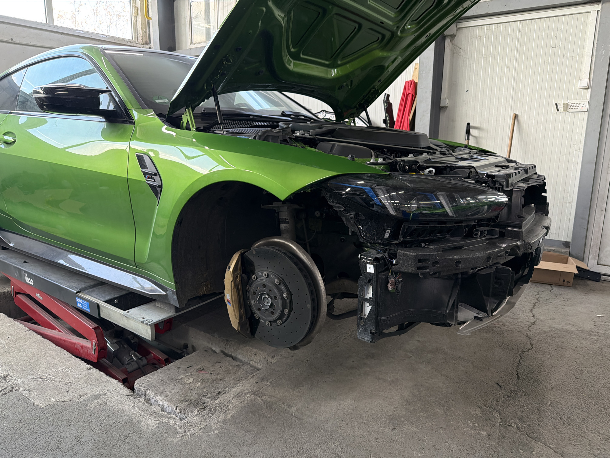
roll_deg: -0.3
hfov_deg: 71.6
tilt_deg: -11.5
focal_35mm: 24
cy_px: 229
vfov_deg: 56.8
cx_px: 305
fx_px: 423
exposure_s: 1/64
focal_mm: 6.76
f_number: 1.78
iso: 200
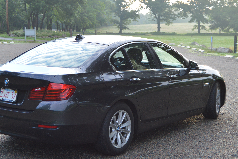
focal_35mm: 62
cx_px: 103
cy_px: 79
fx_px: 410
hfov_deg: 32.4
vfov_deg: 21.9
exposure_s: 1/125
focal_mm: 32
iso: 360
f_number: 5.6
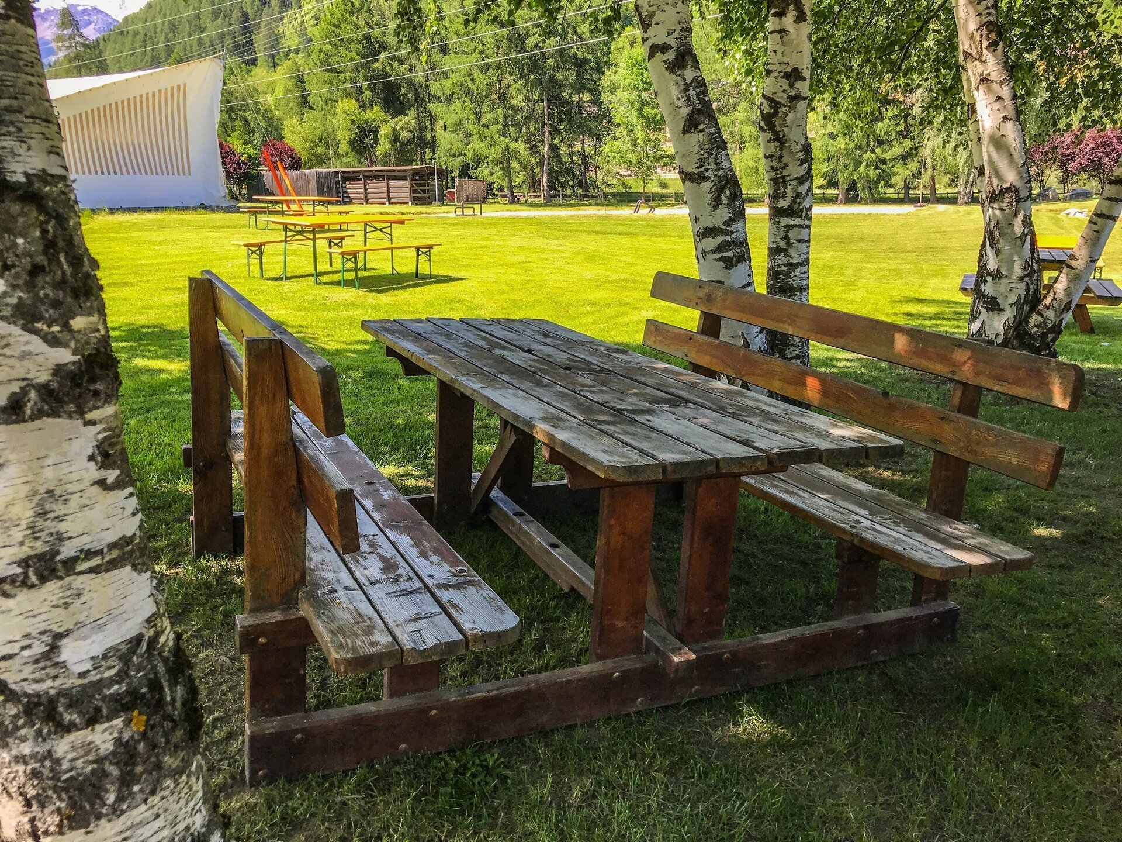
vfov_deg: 49.7
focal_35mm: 28
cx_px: 561
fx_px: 908
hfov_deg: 63.4
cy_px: 421
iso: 20
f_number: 1.8
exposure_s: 1/469
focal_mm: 3.99
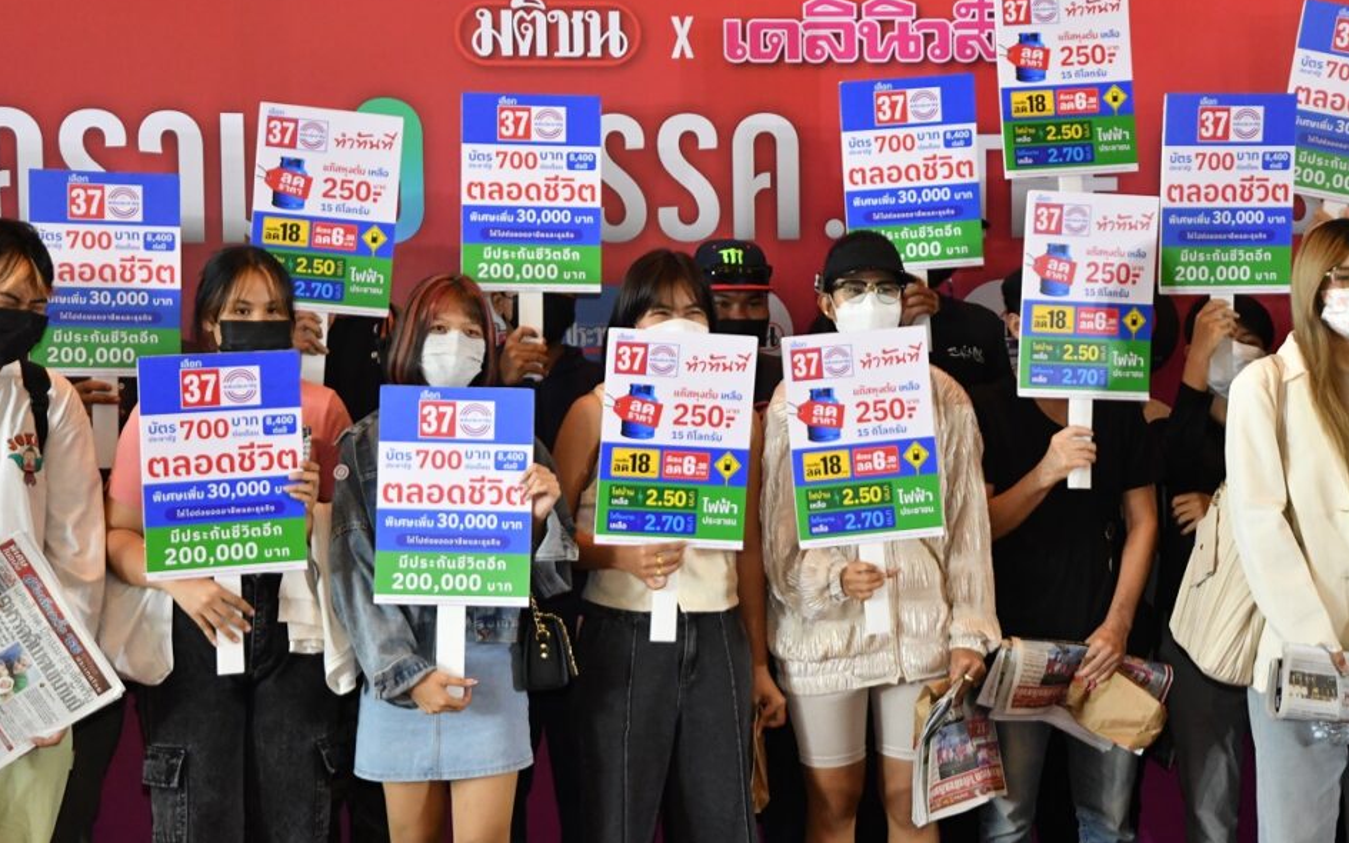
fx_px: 2316
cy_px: 375
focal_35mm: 63
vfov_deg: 20.6
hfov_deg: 32.5
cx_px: 654
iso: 3200
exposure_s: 1/250
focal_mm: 38
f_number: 3.5
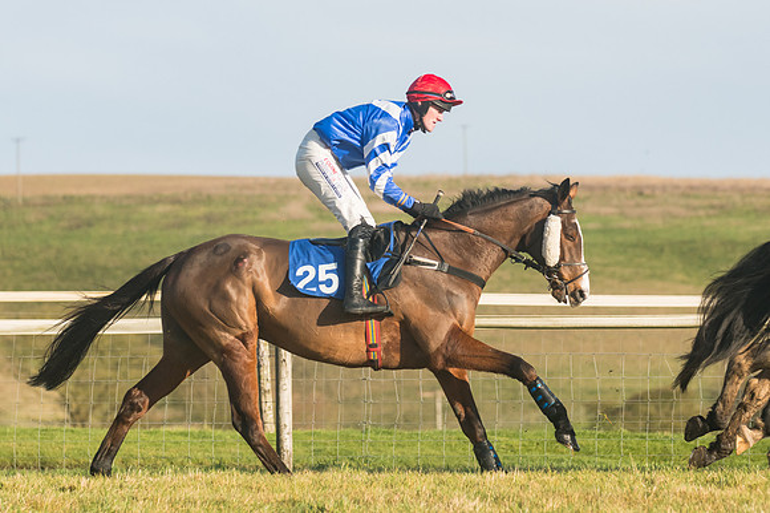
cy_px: 256
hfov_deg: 8.1
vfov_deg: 5.4
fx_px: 5451
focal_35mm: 255
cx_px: 385
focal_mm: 170
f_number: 5
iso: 400
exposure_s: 1/4000
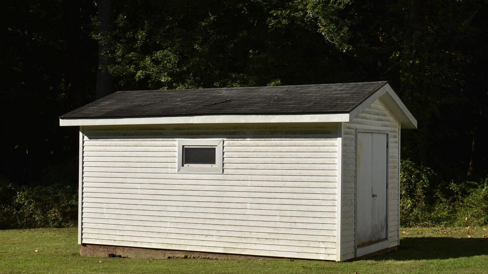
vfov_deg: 19.1
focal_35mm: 63
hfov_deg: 33.3
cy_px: 143
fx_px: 815
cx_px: 244
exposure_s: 1/200
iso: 100
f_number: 13
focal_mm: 40
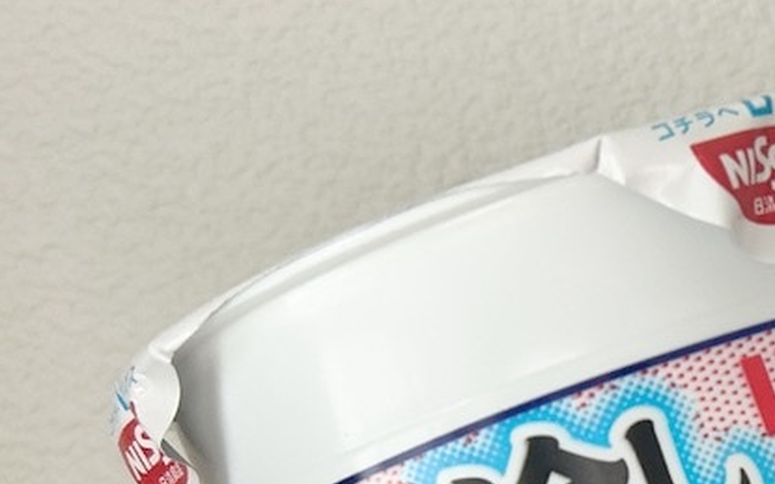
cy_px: 665
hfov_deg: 21.0
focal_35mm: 85
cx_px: 1134
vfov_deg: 14.6
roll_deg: +0.9
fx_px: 1795
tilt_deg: -11.9
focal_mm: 5.7
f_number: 1.5
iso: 64
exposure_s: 1/121
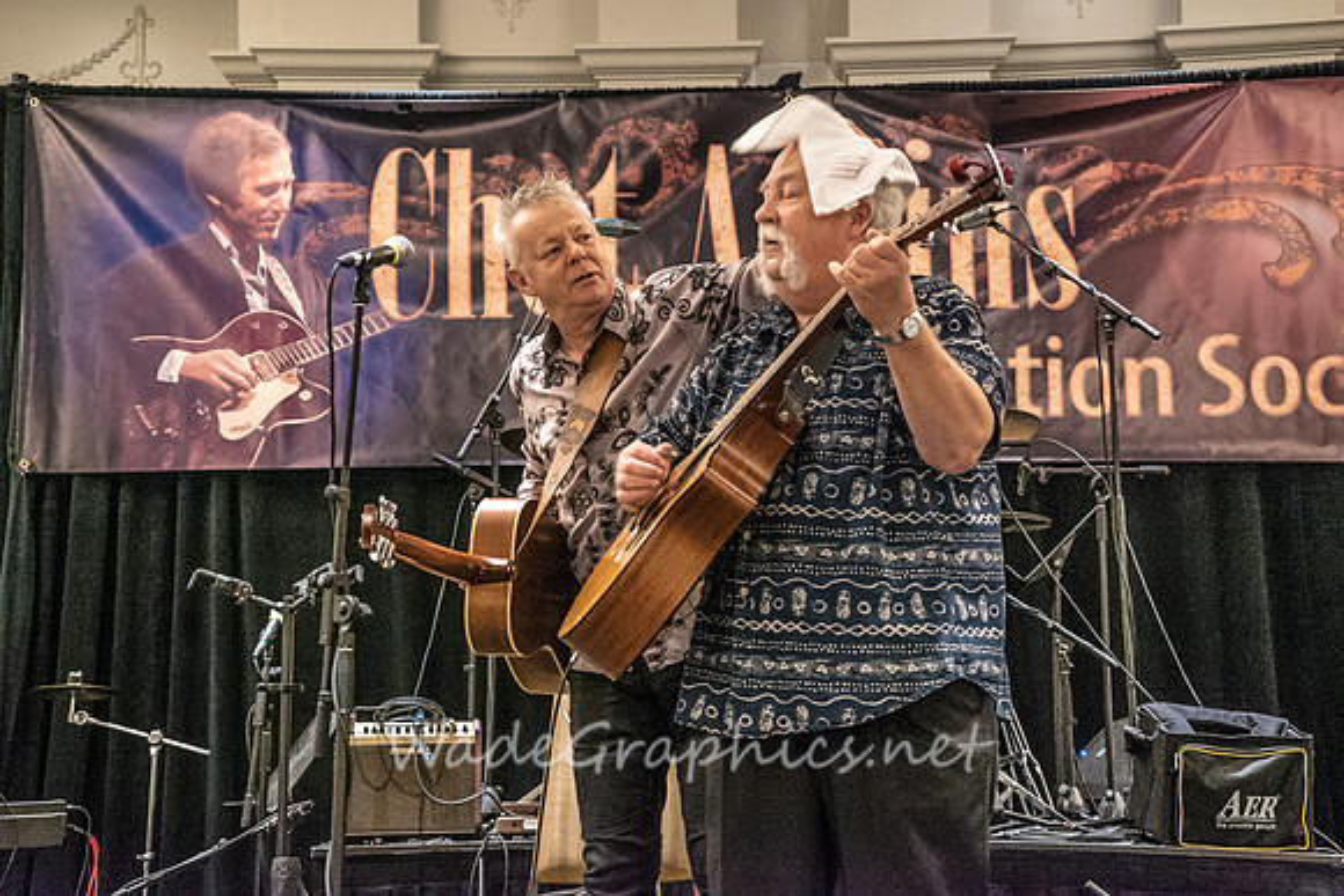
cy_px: 391
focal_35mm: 79
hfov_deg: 25.7
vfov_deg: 17.3
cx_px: 672
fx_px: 2946
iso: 10000
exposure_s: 1/200
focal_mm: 70
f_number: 5.6
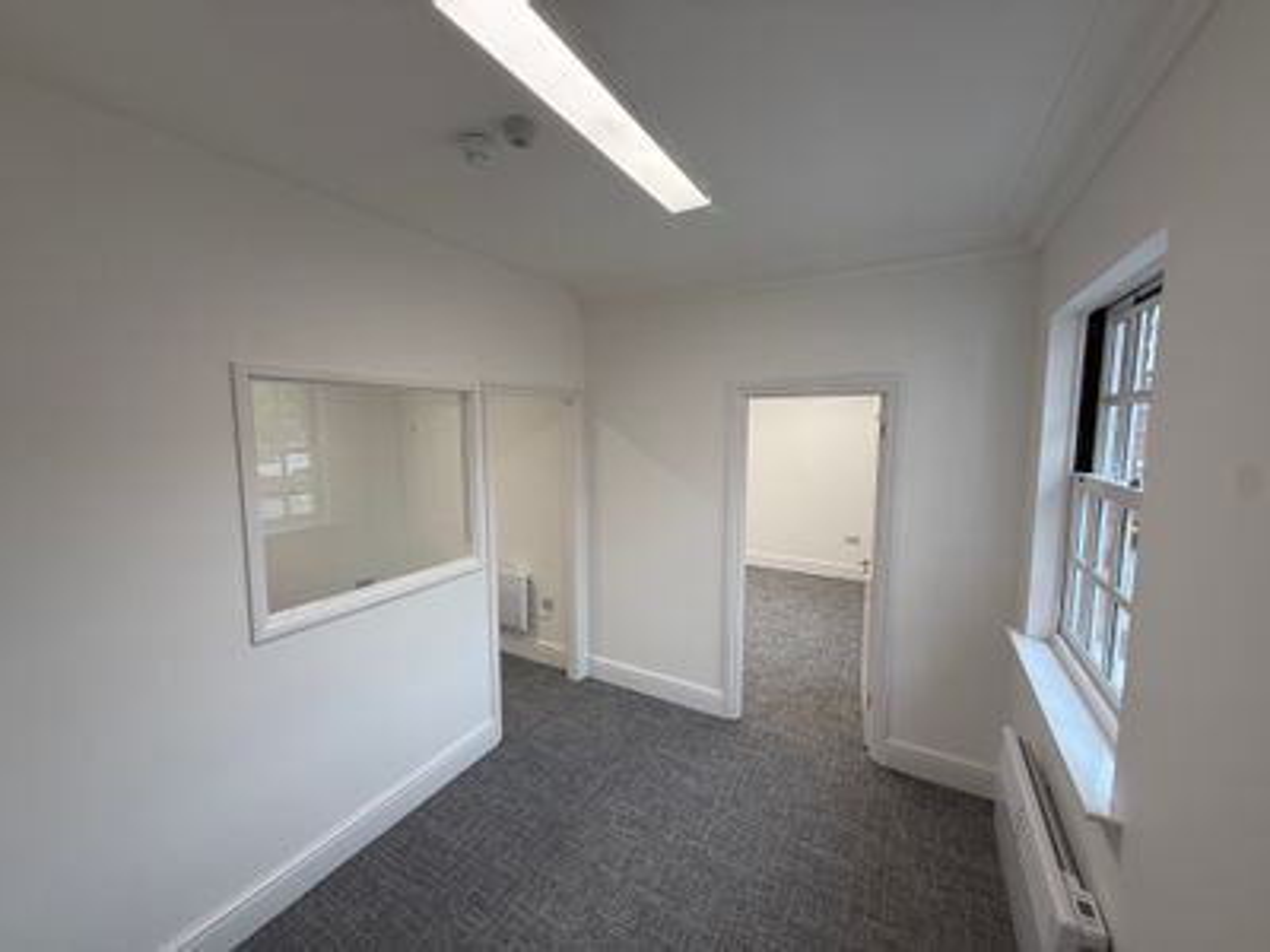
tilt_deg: -5.5
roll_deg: -0.1
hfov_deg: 102.1
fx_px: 514
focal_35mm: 14
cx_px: 635
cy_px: 476
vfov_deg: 85.7
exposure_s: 1/99
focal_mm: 2.22
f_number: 2.2
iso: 64
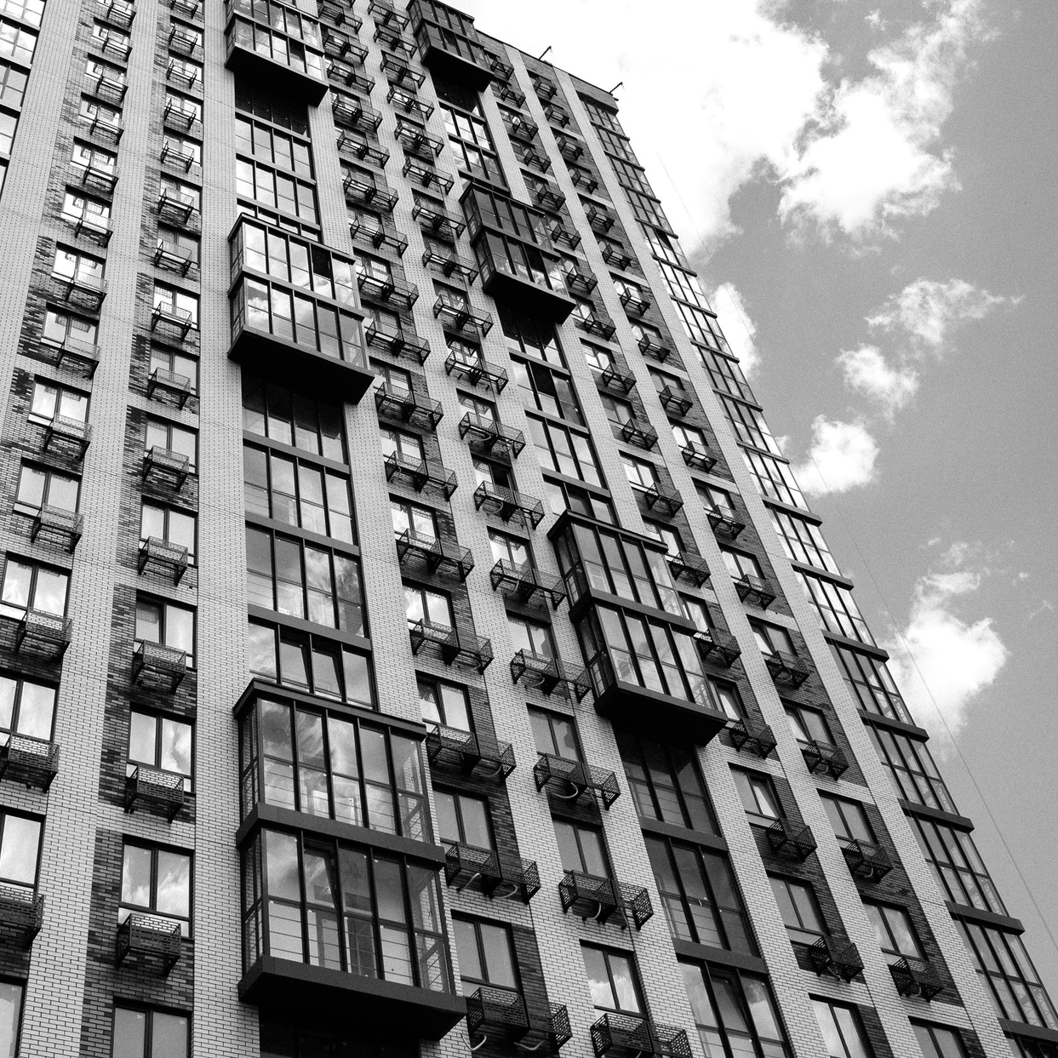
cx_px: 337
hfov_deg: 39.5
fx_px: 1452
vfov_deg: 39.7
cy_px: 375
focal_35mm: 42
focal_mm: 24
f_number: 4
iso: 64
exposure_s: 1/640
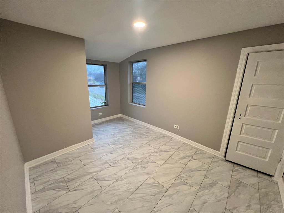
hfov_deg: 106.2
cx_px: 142
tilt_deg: -14.2
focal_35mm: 13
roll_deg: -0.7
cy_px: 106
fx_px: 107
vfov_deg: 89.9
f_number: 1.8
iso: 250
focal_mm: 1.57
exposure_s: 1/57
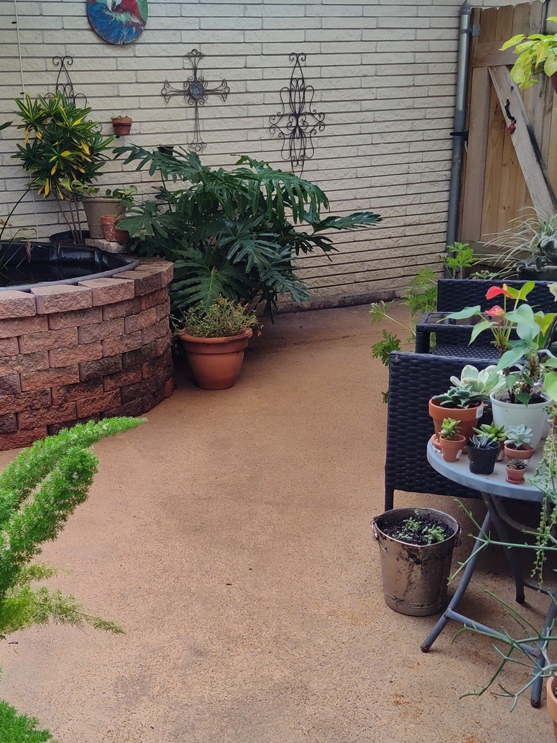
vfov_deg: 43.8
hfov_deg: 33.2
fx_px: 923
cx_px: 172
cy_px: 422
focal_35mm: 43
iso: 112
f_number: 1.79
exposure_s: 1/190
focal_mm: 4.71
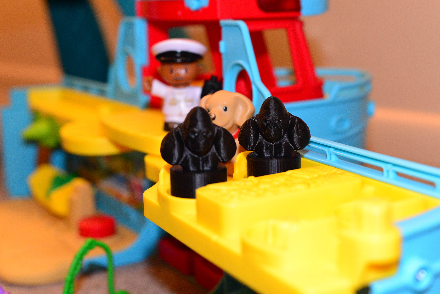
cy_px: 147
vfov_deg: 27.0
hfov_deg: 39.6
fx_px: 611
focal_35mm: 50
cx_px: 220
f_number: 5
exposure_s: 1/60
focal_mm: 50
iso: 2500
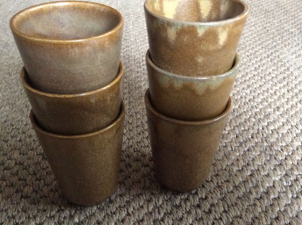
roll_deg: +2.1
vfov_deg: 36.7
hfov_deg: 47.9
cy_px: 116
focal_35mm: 39
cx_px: 155
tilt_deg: -36.5
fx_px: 340
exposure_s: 1/20
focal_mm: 3.3
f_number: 2.4
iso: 320
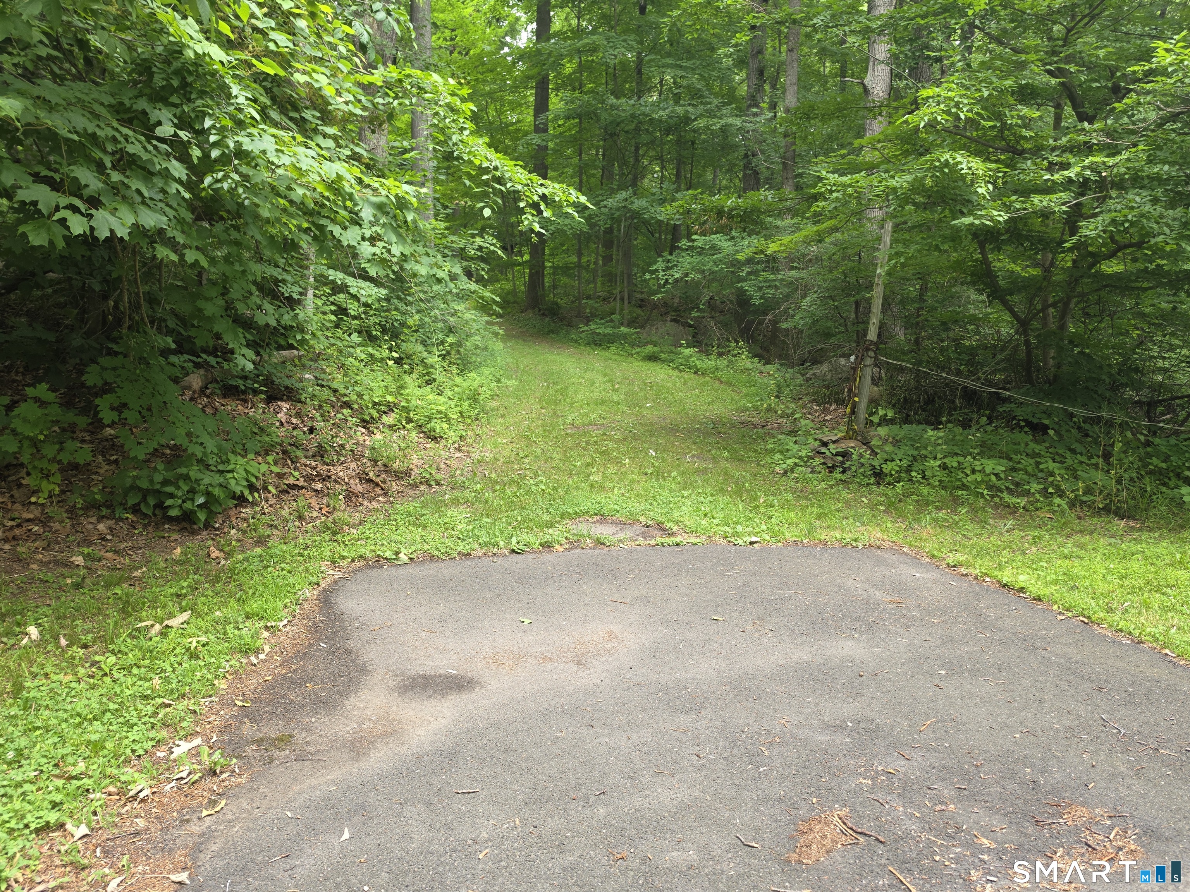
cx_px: 595
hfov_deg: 73.9
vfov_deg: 58.9
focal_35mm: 23
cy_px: 446
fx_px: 791
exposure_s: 1/180
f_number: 1.4
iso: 80
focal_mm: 6.5
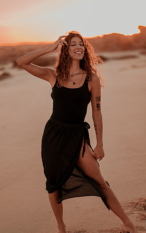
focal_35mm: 60
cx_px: 71
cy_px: 116
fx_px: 382
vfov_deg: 34.0
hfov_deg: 21.6
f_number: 1.4
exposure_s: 1/800
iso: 100
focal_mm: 58
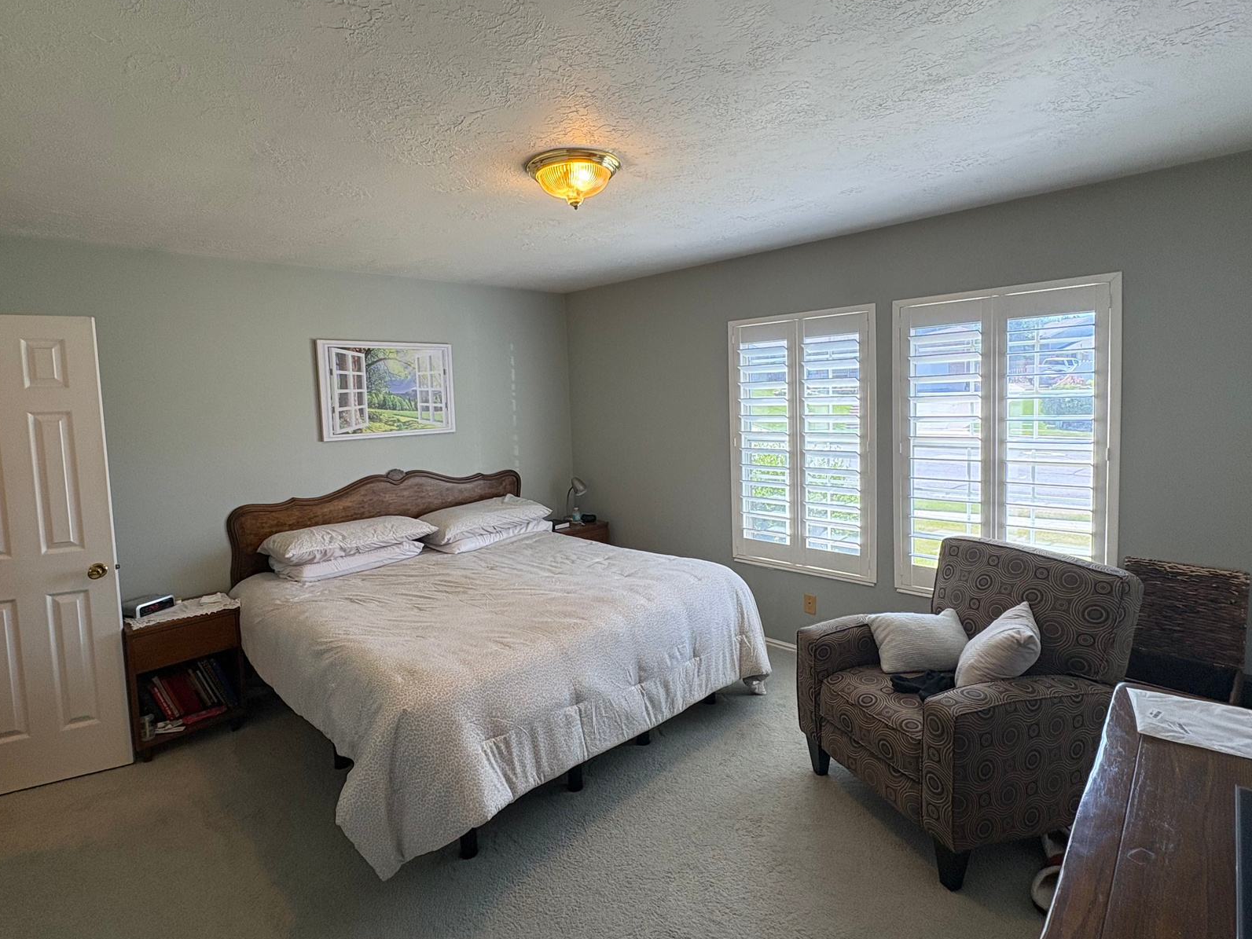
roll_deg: +2.6
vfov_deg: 71.5
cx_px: 598
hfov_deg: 87.7
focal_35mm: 18
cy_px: 442
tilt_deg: -4.9
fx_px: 651
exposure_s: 1/136
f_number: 2.2
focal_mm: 2.22
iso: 64
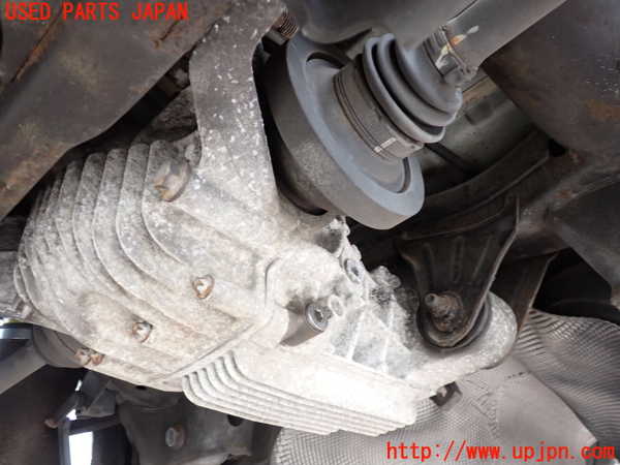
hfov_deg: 60.0
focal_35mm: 30
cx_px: 310
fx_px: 537
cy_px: 232
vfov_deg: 46.8
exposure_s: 1/30
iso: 320
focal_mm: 5.4
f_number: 2.3
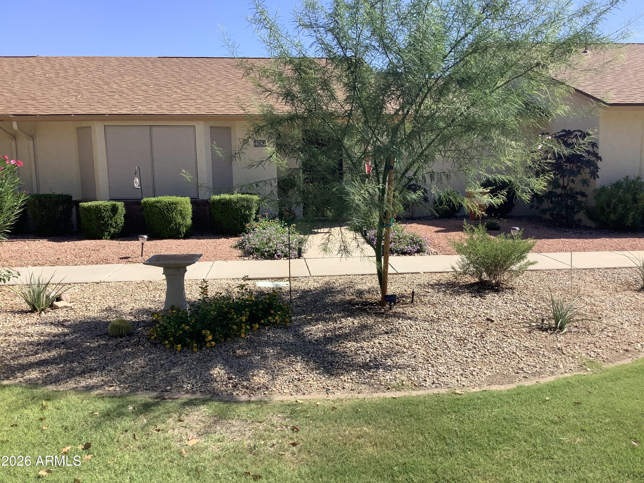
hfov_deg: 58.4
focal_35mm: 31
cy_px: 242
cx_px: 322
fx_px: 577
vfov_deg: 45.4
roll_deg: +0.1
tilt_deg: -9.4
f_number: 2.4
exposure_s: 1/905
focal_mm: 3.3
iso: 25
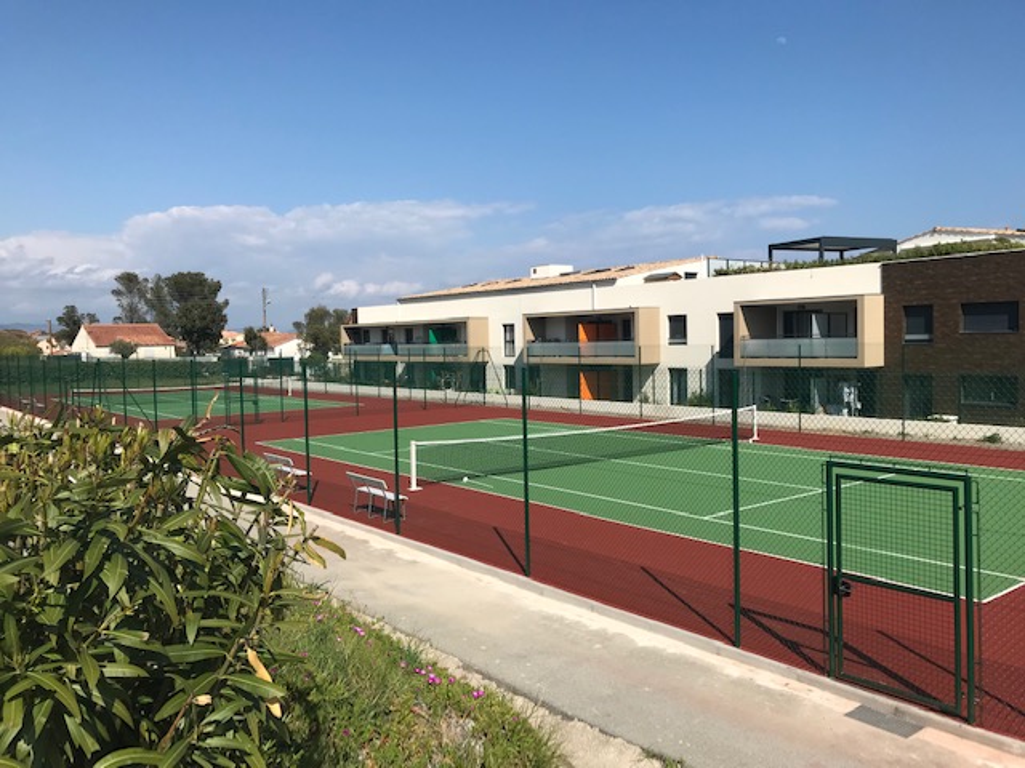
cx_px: 512
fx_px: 829
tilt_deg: -1.2
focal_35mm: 28
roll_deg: +0.7
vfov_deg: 49.7
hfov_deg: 63.4
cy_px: 384
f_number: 1.8
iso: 20
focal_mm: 3.99
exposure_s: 1/3300
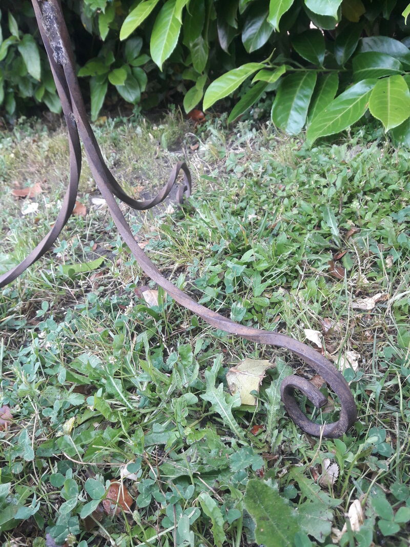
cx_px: 205
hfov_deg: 49.7
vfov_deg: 63.4
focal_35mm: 28
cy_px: 274
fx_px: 442
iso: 64
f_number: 1.9
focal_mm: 3.7
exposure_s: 1/100
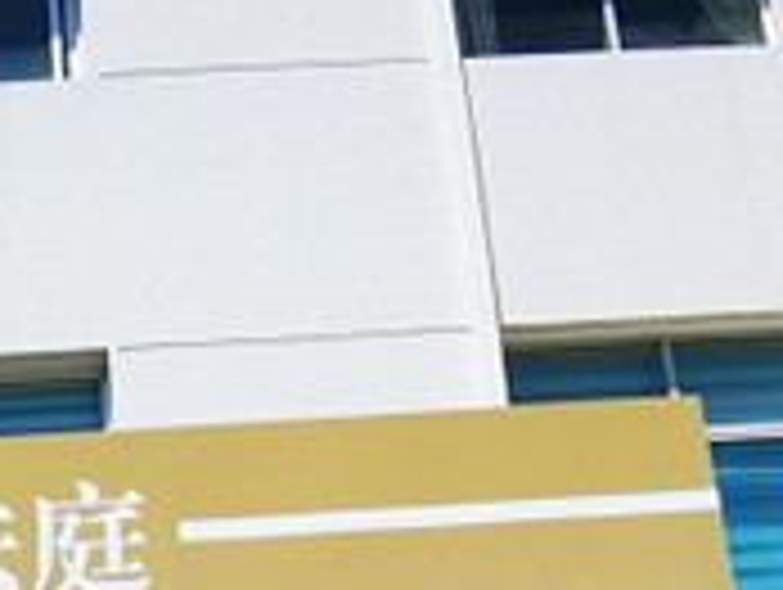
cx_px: -9
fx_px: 1767
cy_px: 905
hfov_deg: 23.9
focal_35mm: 78
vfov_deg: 17.0
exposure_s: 1/1456
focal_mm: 2.26
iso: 50
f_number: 2.2
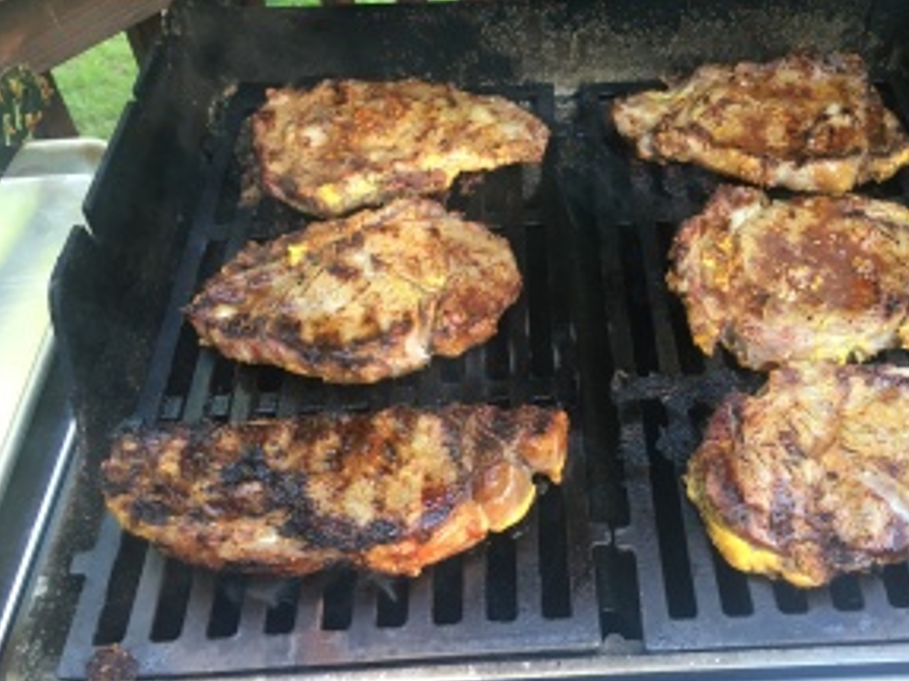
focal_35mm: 37
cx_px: 551
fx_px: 971
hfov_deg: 49.8
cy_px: 314
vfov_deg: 38.6
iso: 40
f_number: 2.2
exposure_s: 1/30
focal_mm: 4.15
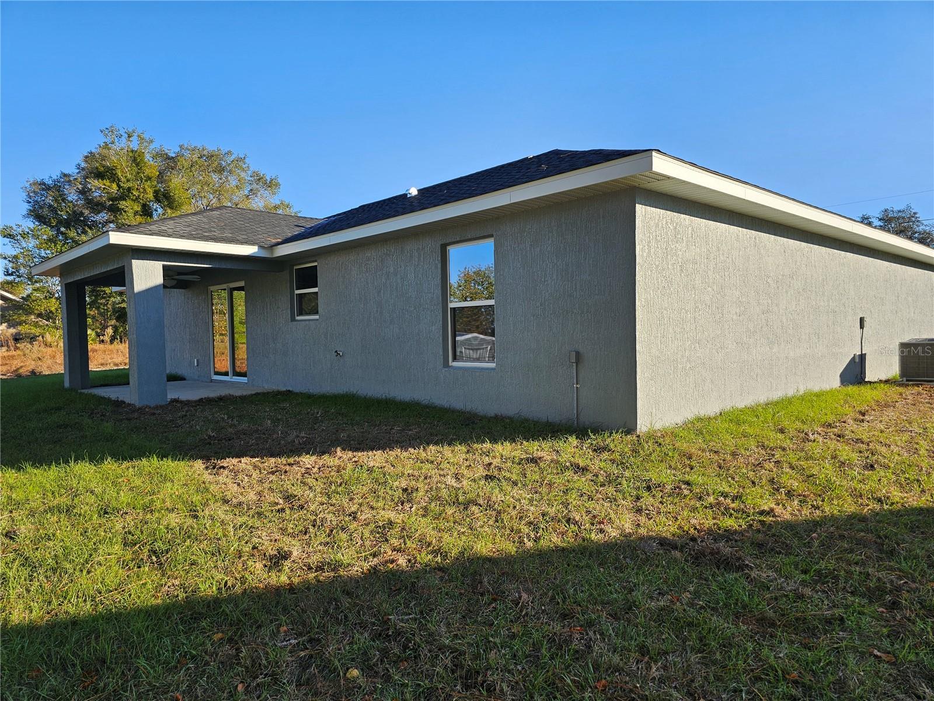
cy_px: 350
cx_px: 467
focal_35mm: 23
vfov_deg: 58.9
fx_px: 621
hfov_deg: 73.9
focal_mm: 6.3
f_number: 1.7
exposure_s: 1/368
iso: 10
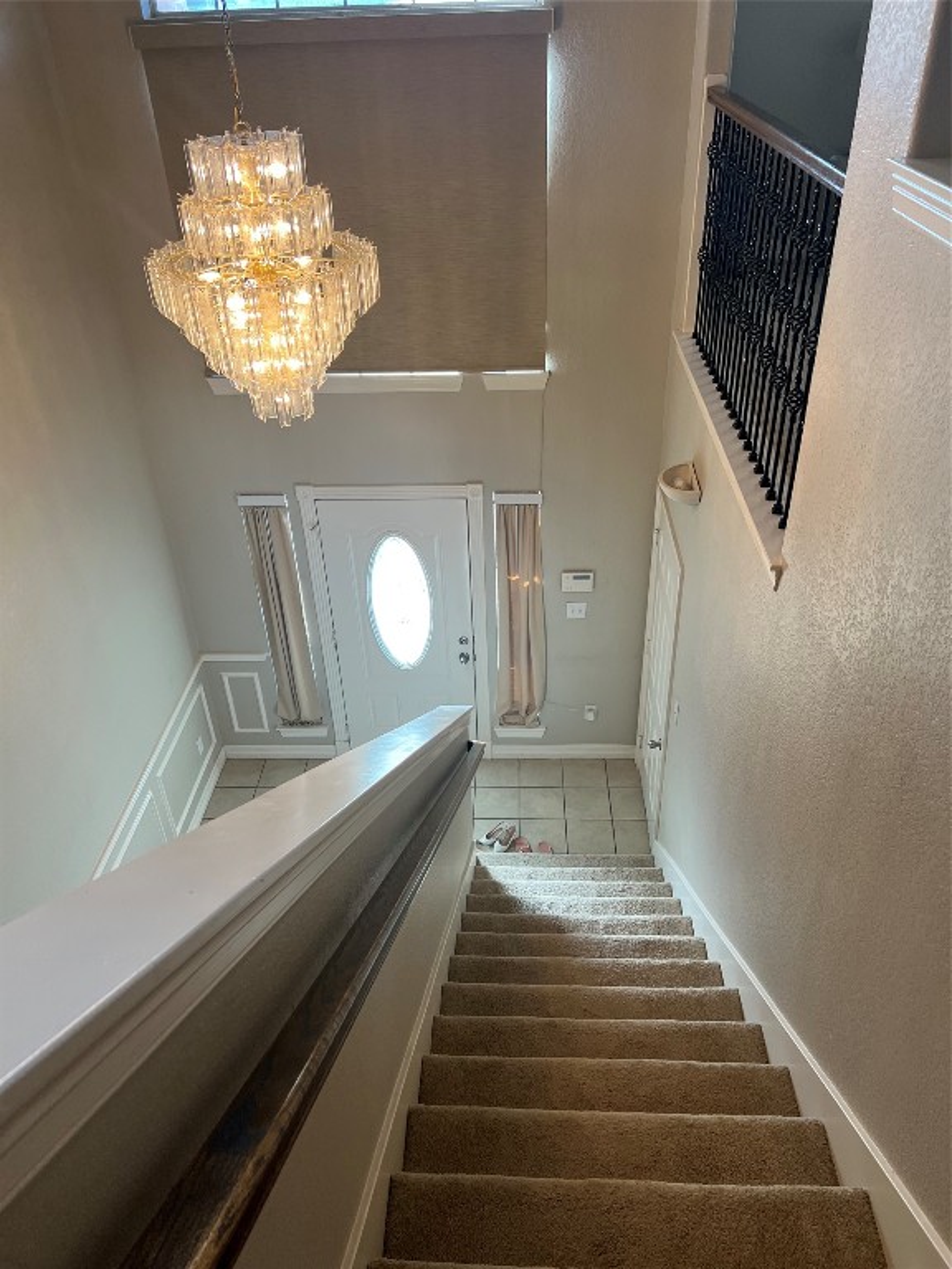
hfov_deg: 53.1
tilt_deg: -35.9
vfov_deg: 67.3
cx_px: 476
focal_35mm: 26
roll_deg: +1.1
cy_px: 634
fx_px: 953
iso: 100
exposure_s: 1/120
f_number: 1.5
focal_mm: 5.7
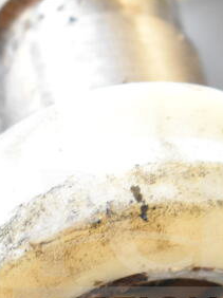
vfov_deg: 7.7
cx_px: 132
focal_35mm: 258
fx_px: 2216
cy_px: 253
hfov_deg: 5.8
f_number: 5.6
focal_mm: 55
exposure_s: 1/100
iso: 3200
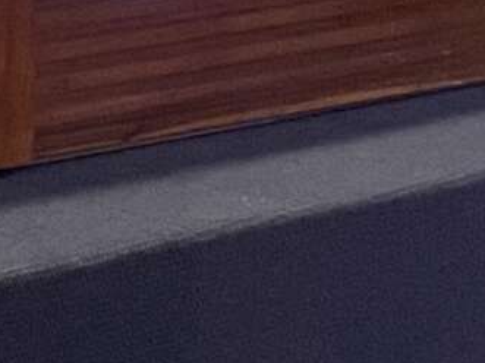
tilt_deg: -4.3
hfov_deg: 8.6
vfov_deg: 7.1
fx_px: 2815
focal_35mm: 201
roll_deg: -0.1
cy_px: -427
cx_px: -828
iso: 320
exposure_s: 1/60
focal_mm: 4.2
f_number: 1.6
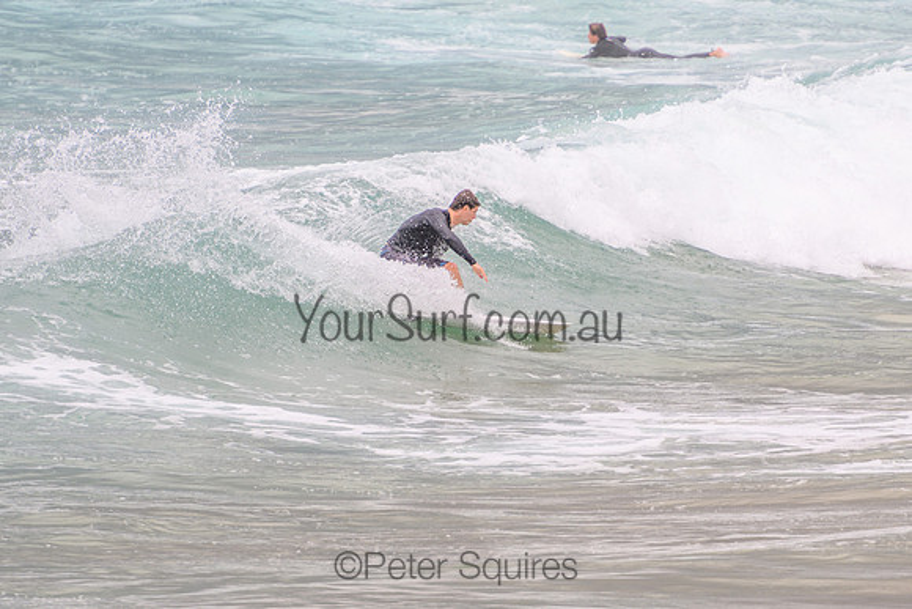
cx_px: 442
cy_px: 282
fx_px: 13944
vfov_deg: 2.5
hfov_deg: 3.7
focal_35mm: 550
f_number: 5.6
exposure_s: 1/2000
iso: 180
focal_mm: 400
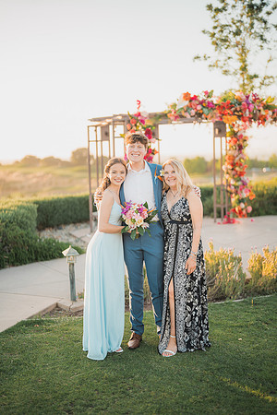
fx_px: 577
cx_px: 138
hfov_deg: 27.0
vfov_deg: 39.6
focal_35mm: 50
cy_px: 208
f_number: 1.2
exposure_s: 1/2000
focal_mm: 50
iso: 200
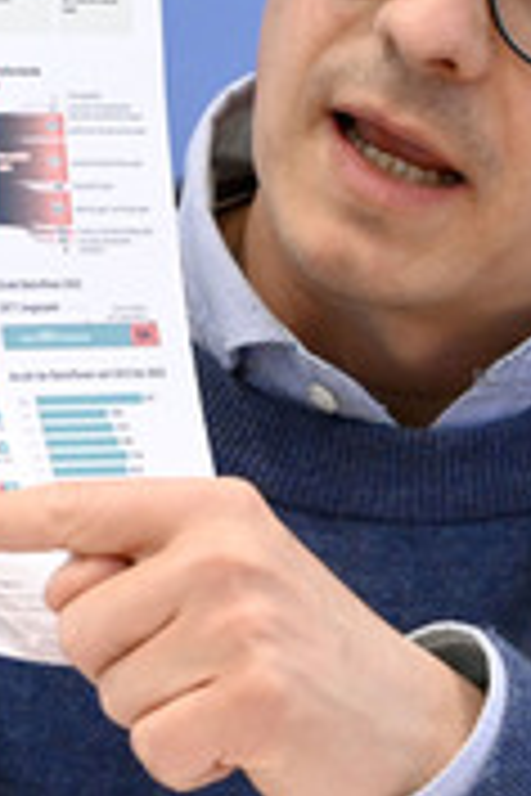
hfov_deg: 4.8
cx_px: 232
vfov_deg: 7.2
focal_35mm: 285
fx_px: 6305
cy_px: 126
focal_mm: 112
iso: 4000
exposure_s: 1/500
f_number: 6.3
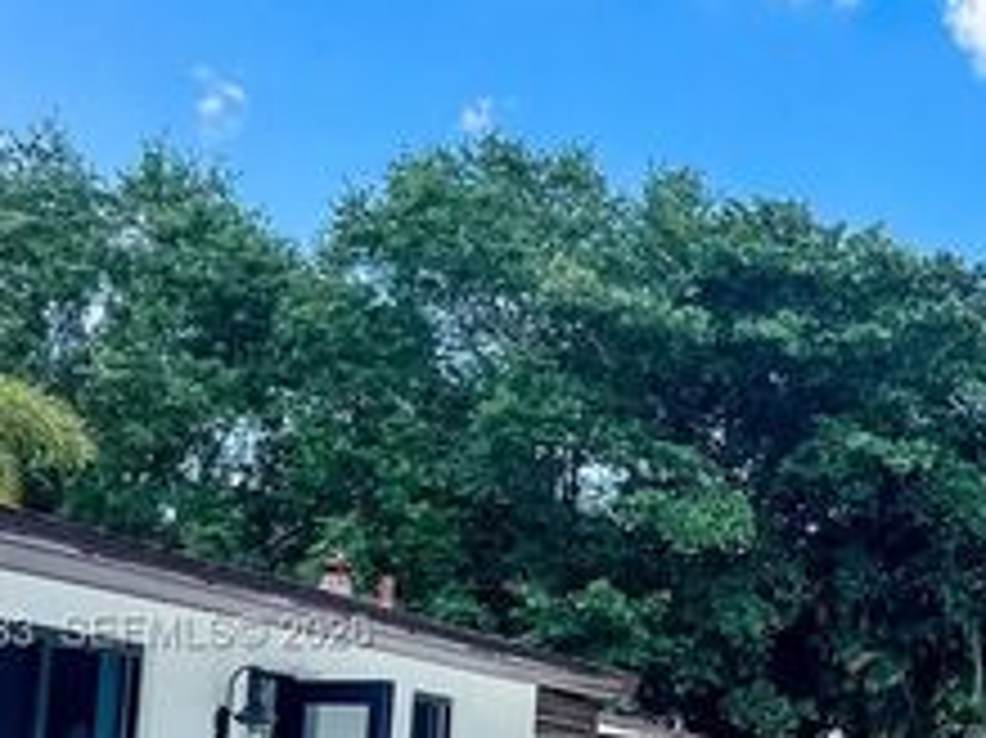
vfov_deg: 19.1
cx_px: 1252
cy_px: 634
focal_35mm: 76
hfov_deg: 23.0
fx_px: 2164
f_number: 1.5
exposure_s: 1/2500
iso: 50
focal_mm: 5.7
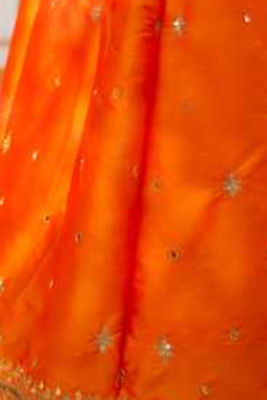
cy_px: 128
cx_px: 172
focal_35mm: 63
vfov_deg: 31.6
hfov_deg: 21.5
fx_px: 700
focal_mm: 34
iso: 100
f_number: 4.5
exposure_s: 1/160
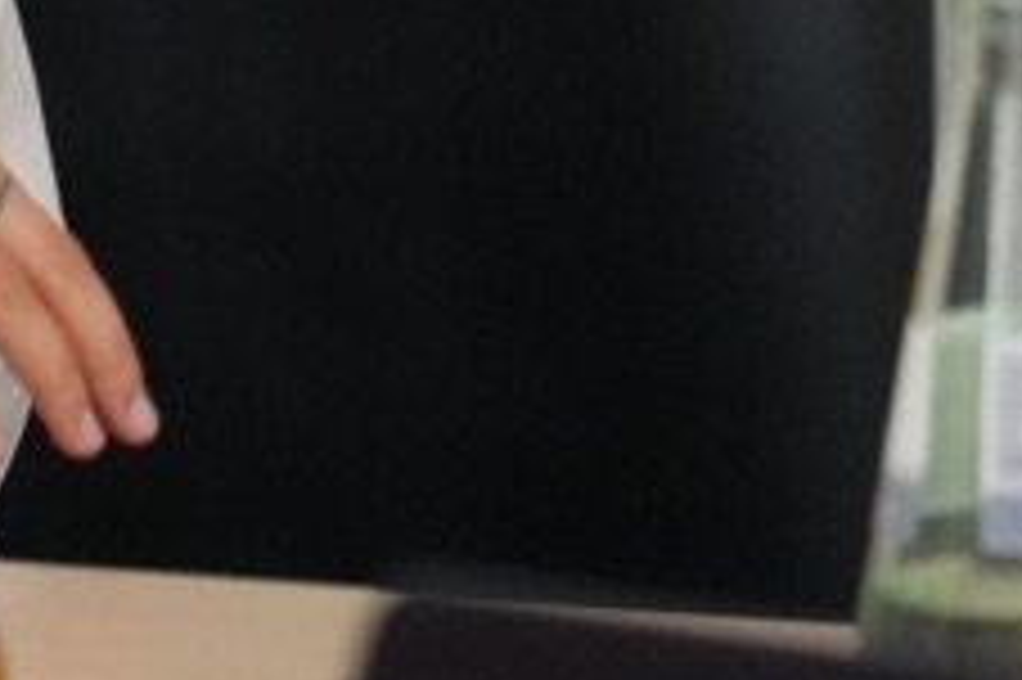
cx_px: 819
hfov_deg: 4.8
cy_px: -1015
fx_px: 12255
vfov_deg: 3.1
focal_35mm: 432
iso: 5000
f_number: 4
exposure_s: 1/160
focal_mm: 70
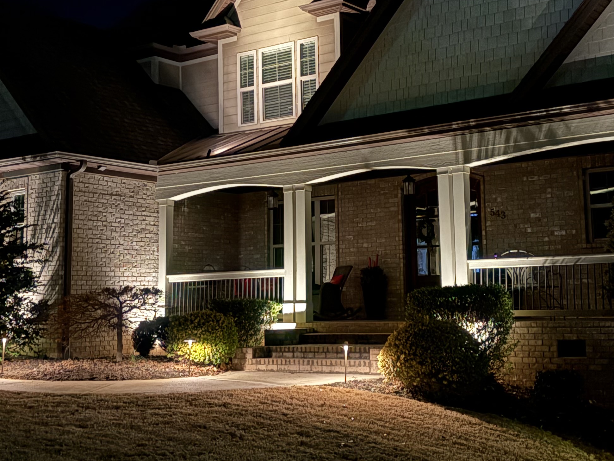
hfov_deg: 35.5
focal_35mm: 54
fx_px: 958
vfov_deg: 26.9
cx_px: 344
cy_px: 171
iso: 1250
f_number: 1.6
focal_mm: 5.96
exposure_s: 1/9
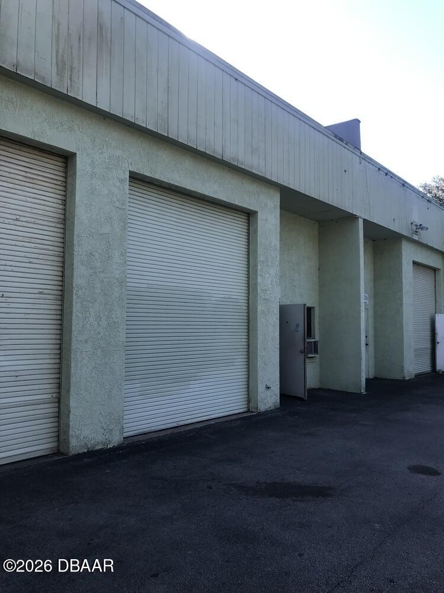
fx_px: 479
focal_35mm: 28
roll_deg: -0.6
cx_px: 222
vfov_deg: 63.4
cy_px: 296
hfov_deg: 49.7
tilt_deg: +3.1
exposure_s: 1/651
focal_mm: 3.99
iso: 20
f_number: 1.8
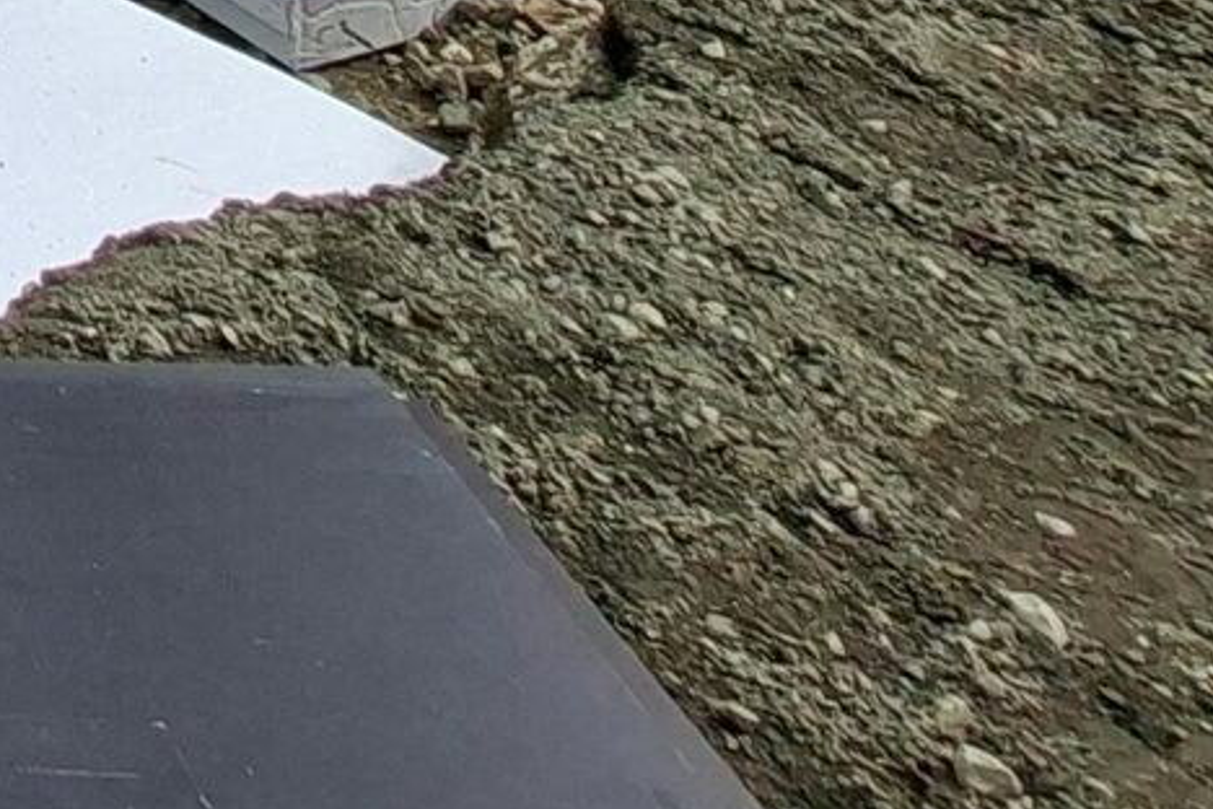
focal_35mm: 74
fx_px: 2493
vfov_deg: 11.5
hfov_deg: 18.0
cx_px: -1254
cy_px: -1566
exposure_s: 1/1531
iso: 40
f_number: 2.2
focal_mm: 1.74
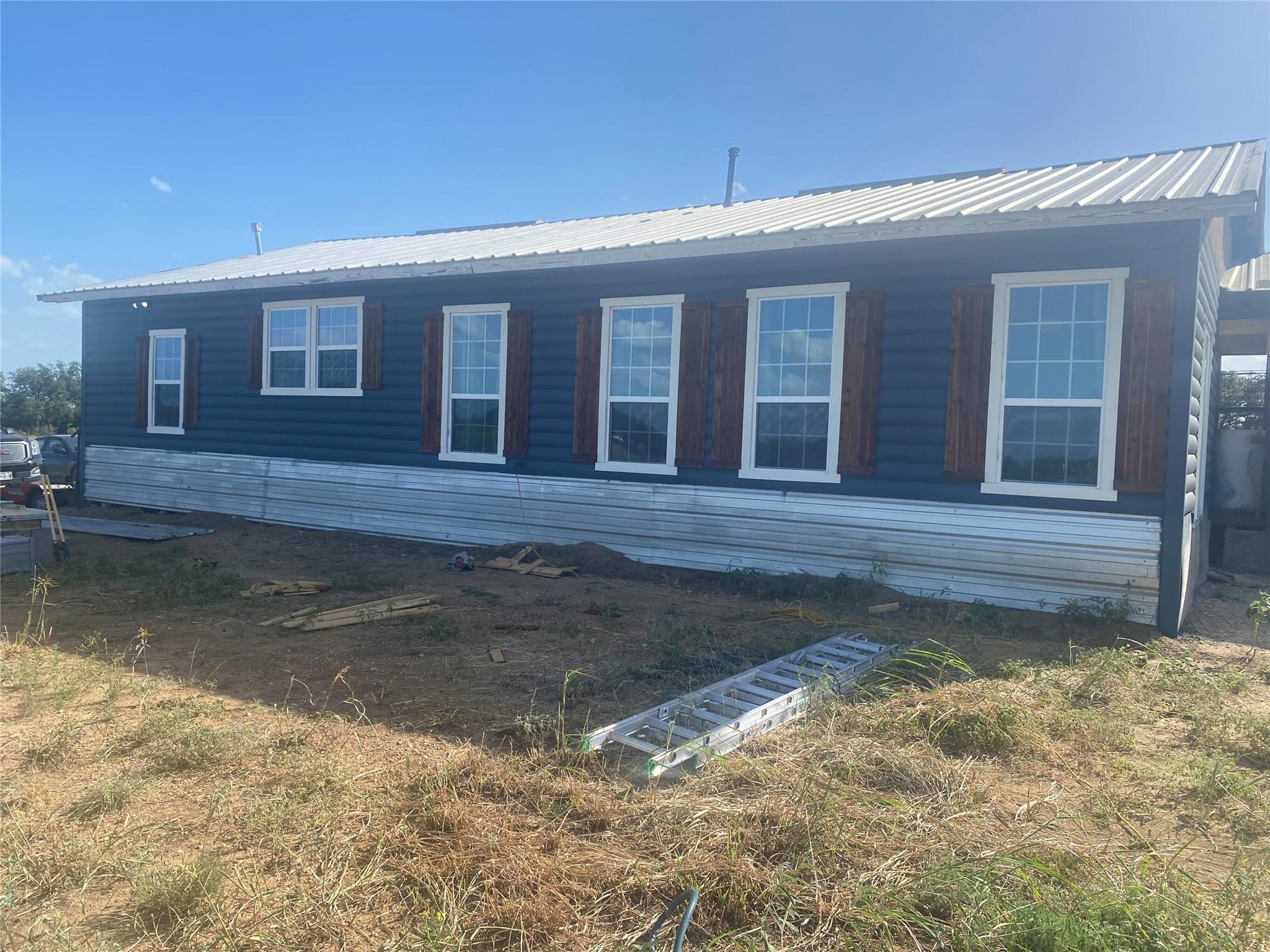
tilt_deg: -3.7
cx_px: 635
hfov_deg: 67.3
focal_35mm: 26
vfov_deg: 53.1
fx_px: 954
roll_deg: -1.7
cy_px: 476
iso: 32
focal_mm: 4.25
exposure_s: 1/2410
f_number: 1.8
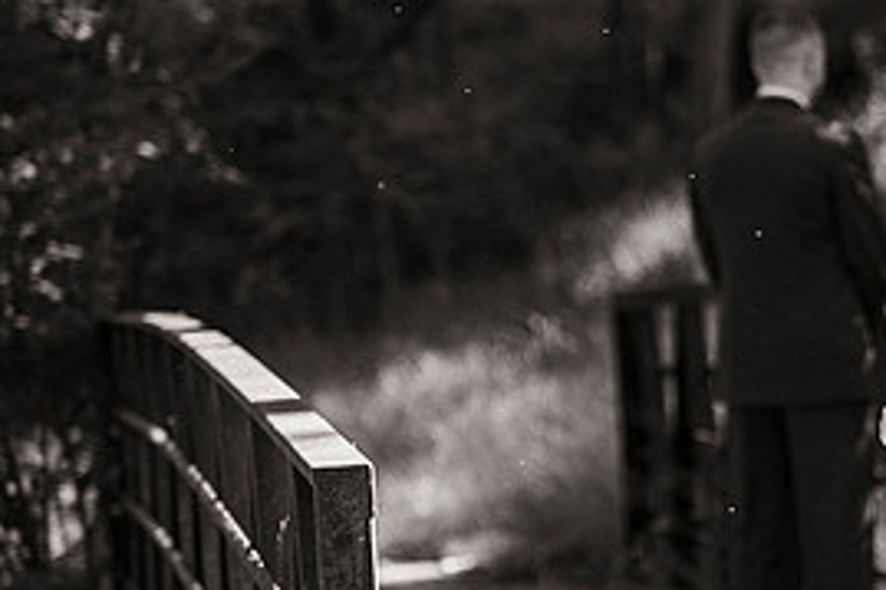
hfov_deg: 9.3
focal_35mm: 220
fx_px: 5411
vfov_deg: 6.2
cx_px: 853
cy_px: 412
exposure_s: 1/2000
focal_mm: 102
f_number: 2.8
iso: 400
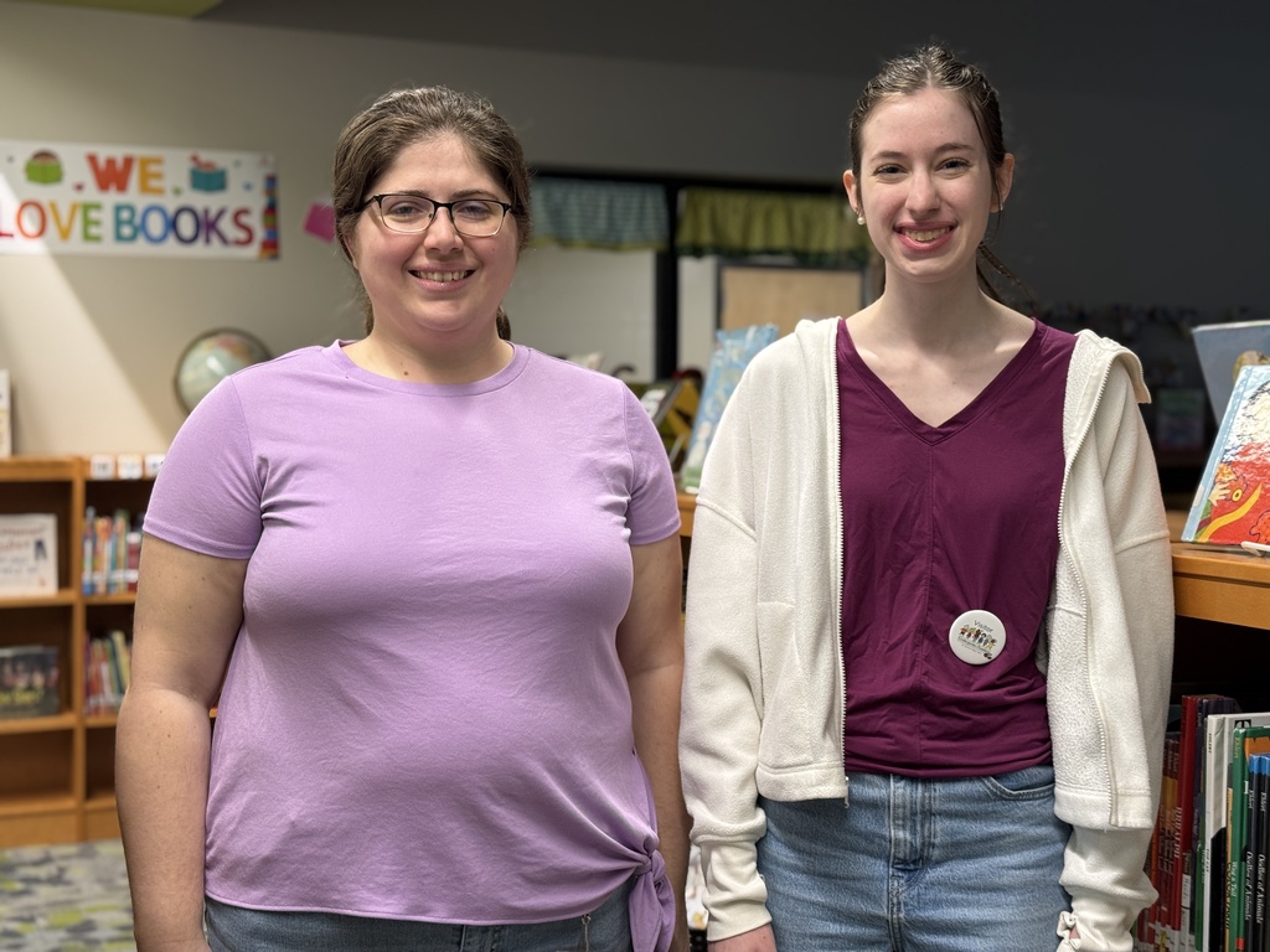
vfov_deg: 30.3
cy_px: 476
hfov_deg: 39.7
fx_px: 1761
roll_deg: +0.3
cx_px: 635
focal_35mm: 48
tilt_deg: -2.4
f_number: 1.78
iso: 100
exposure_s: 1/60
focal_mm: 6.76
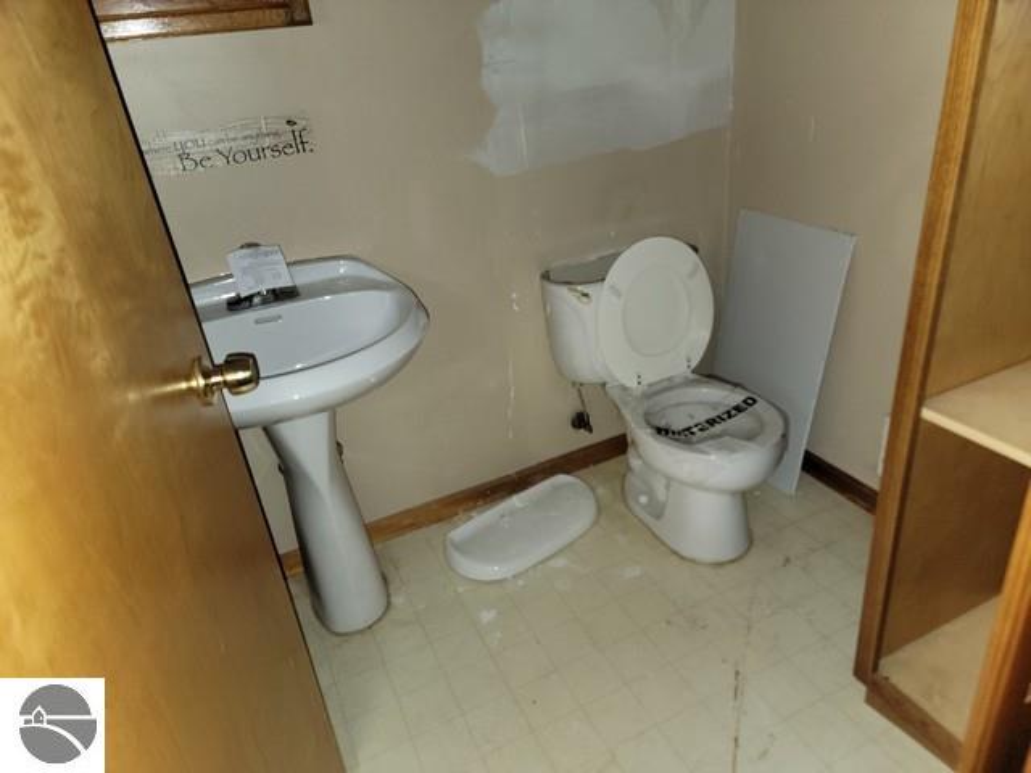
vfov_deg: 56.8
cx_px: 516
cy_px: 386
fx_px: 715
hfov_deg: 71.6
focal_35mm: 24
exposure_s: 1/17.2
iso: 125
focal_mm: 6.7
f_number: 1.8
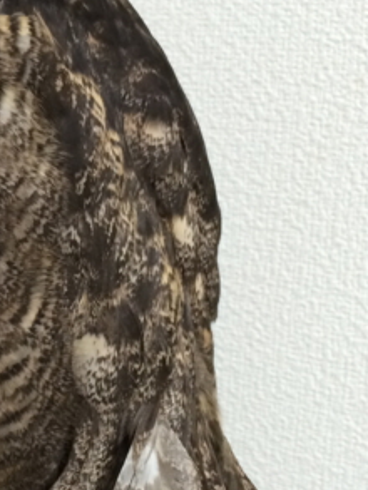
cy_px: 222
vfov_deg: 23.8
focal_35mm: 82
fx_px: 1161
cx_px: -107
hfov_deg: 17.0
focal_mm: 4.12
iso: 125
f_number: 2.2
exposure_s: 1/30
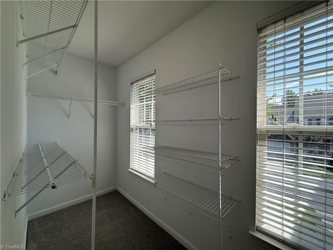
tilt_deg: -0.8
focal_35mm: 14
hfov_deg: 102.1
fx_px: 135
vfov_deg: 85.7
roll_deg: -0.6
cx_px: 166
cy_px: 125
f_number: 2.2
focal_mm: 2.22
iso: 50
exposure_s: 1/411
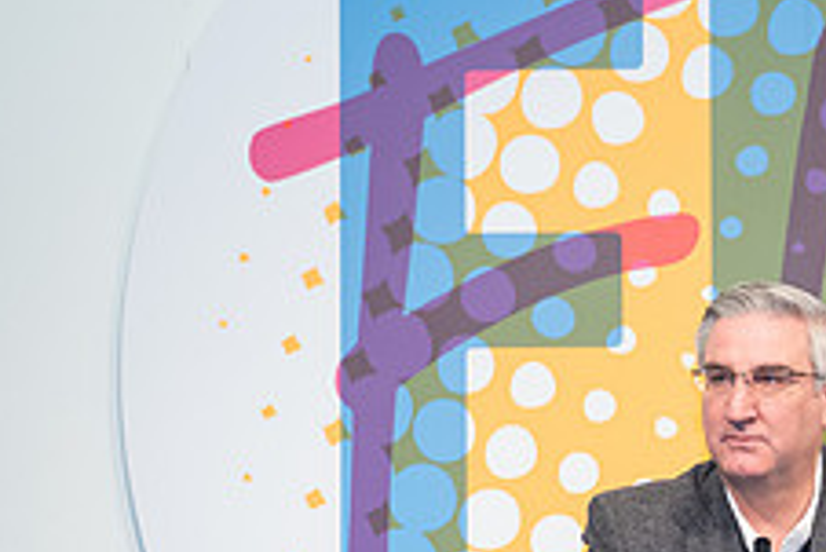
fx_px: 4110
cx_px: 775
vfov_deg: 7.7
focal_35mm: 179
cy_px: 532
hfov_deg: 11.4
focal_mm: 62
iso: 1250
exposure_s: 1/200
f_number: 3.2
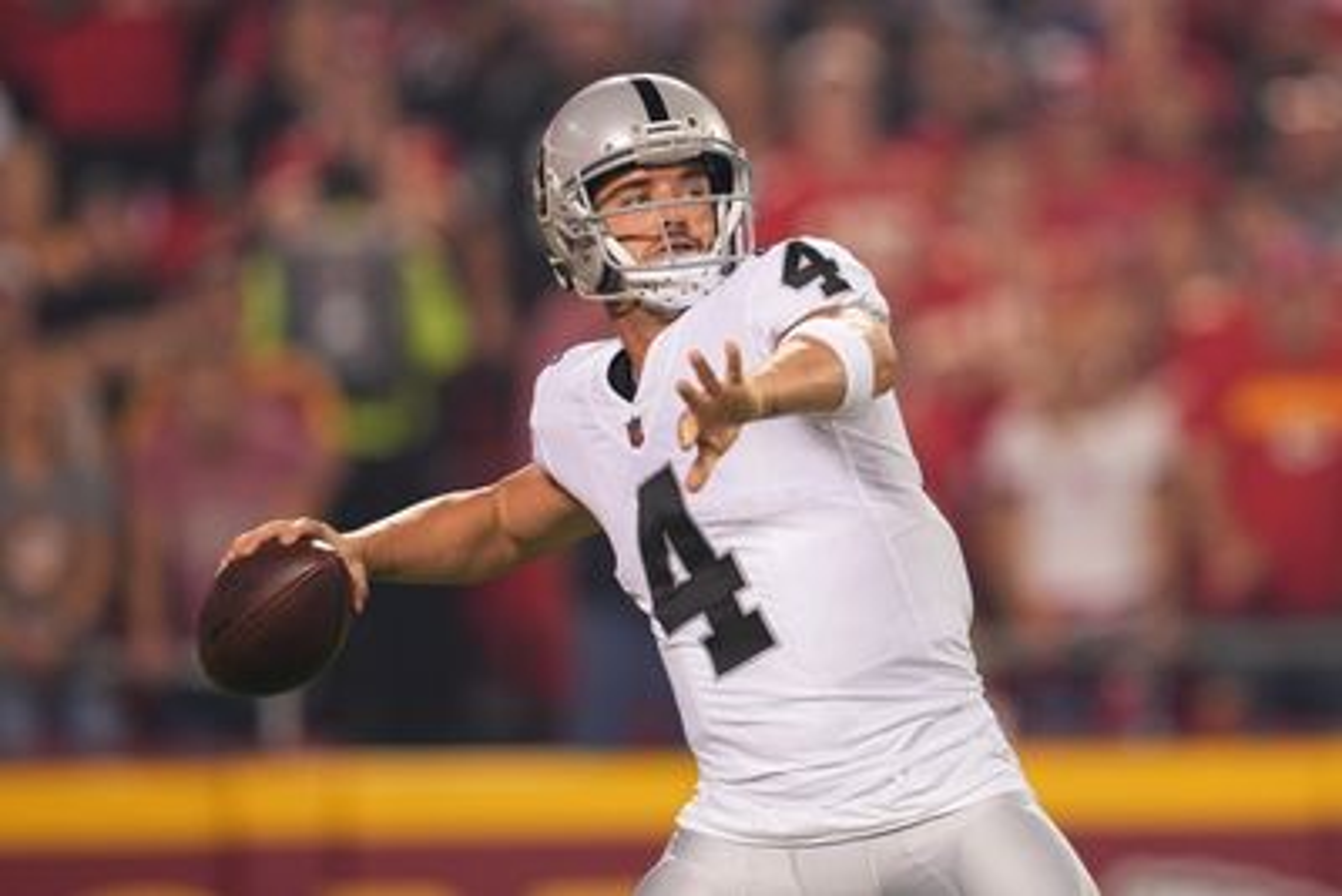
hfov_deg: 5.2
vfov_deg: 3.4
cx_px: 671
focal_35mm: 400
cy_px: 448
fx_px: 14916
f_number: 2.8
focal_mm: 400
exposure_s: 1/1600
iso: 2000
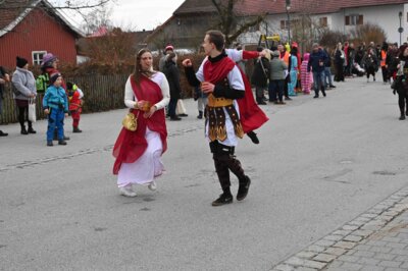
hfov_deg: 34.0
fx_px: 668
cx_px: 204
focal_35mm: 59
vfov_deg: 23.0
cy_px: 136
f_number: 8
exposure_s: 1/1000
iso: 2500
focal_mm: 59
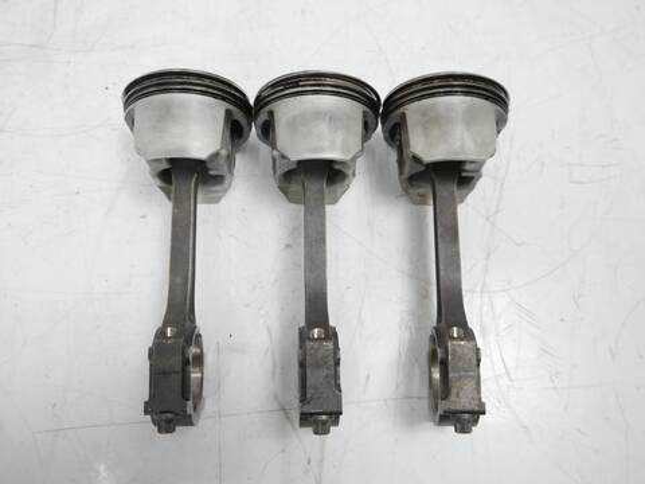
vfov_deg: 46.8
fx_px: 559
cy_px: 242
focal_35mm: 30
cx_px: 322
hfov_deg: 60.0
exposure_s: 1/60
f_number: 3.5
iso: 500
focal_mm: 15
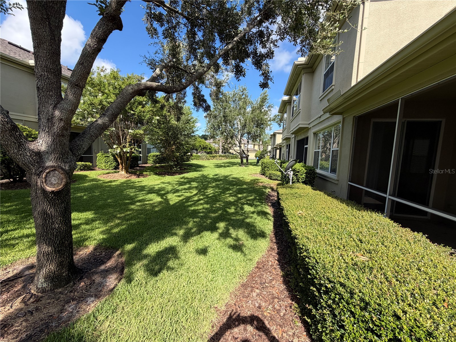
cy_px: 171
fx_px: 184
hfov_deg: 102.1
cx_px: 228
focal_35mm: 14
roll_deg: -2.6
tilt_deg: -3.2
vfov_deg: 85.7
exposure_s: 1/664
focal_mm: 2.22
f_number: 2.2
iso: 40
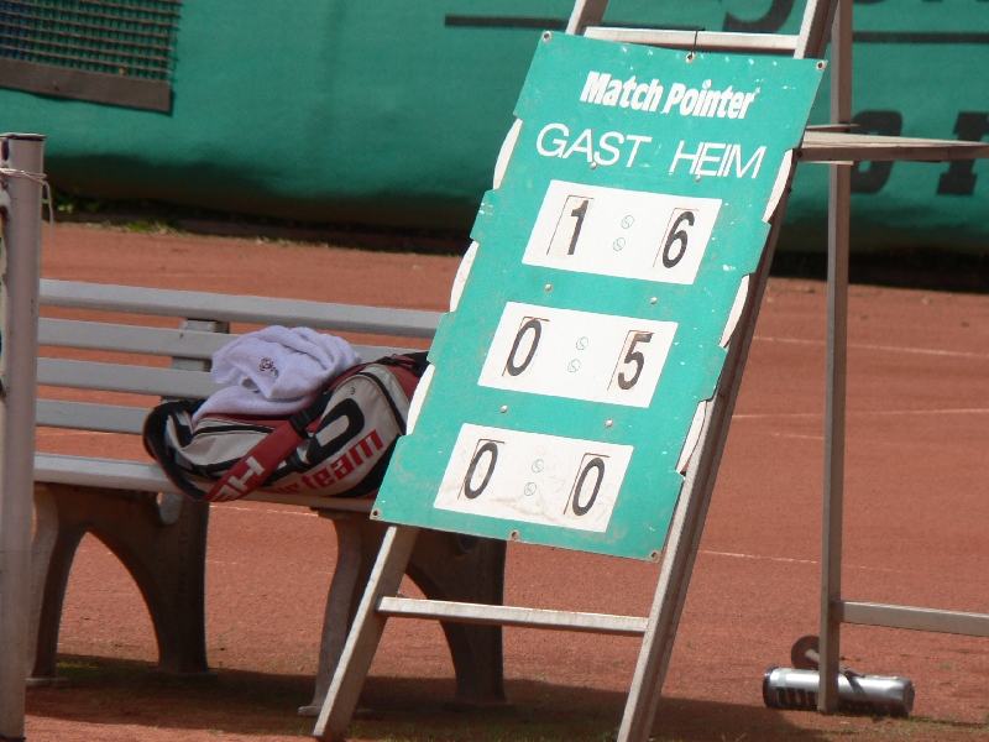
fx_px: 12343
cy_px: 371
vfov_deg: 3.4
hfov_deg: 4.6
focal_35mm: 432
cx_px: 494
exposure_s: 1/640
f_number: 4.5
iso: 80
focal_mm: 72
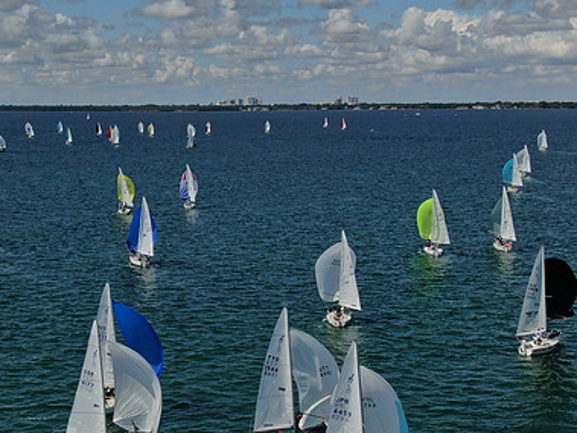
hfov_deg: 26.9
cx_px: 192
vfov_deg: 20.3
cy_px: 309
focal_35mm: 72
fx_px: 1200
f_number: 3.8
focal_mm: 8.42
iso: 100
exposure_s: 1/2000
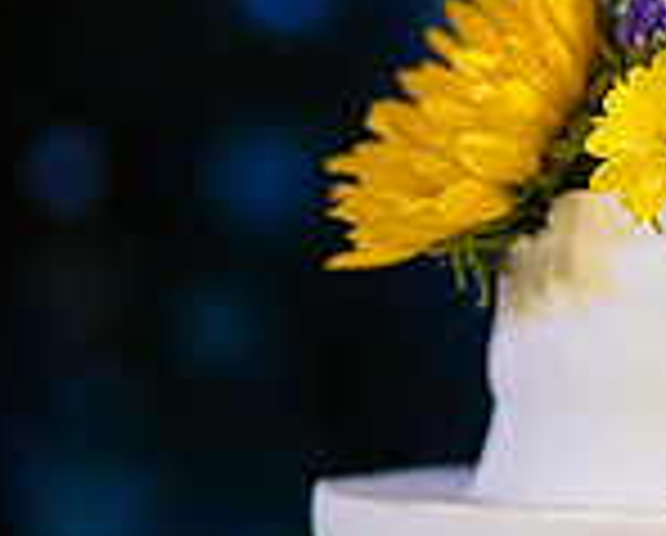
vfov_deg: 7.7
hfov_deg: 9.4
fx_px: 3990
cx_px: 886
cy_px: 169
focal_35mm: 202
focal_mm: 55
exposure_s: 1/125
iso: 2500
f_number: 2
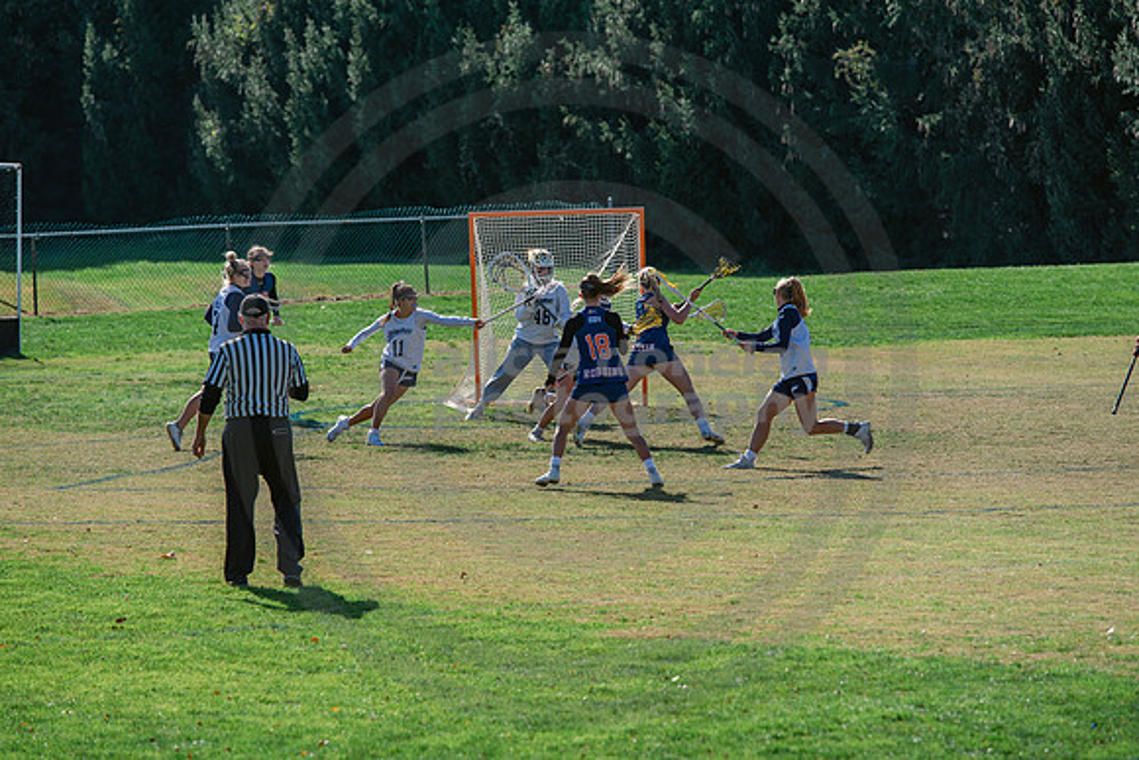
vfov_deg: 6.9
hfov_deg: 10.3
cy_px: 380
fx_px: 6329
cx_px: 570
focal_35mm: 200
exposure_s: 1/1250
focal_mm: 200
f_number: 4.5
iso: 250
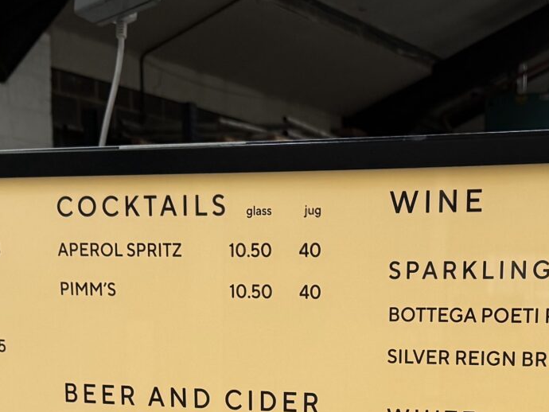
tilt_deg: -10.5
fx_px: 1412
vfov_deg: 15.5
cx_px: 407
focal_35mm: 89
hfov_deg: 21.8
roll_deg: -0.6
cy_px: 594
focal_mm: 6.76
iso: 80
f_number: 1.78
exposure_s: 1/685
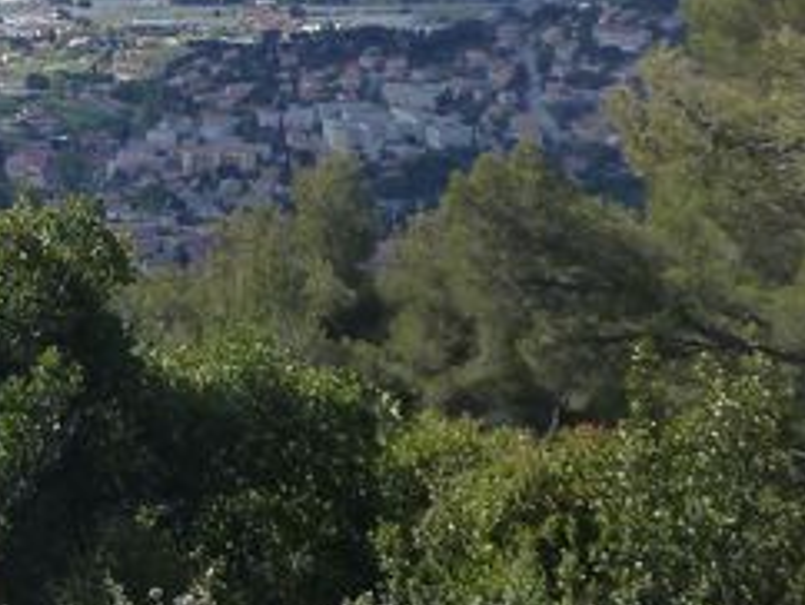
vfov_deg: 7.5
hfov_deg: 10.0
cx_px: -200
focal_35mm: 195
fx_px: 4539
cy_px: -233
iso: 125
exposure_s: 1/500
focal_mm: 9.7
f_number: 5.6
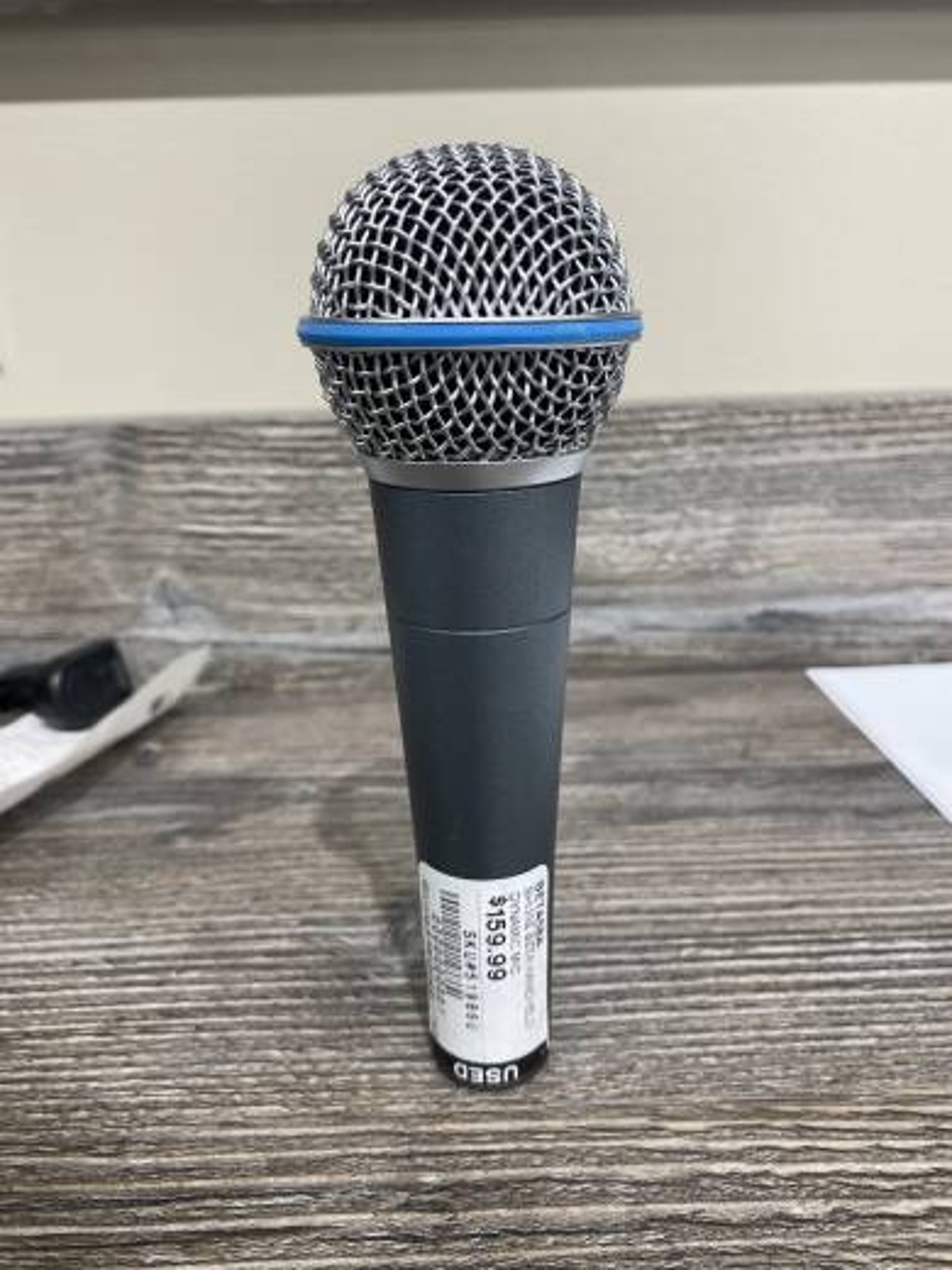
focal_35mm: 26
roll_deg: +1.7
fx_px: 953
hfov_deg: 53.1
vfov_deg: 67.3
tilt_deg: -17.8
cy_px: 635
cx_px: 476
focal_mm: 4.25
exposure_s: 1/120
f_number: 1.8
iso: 100
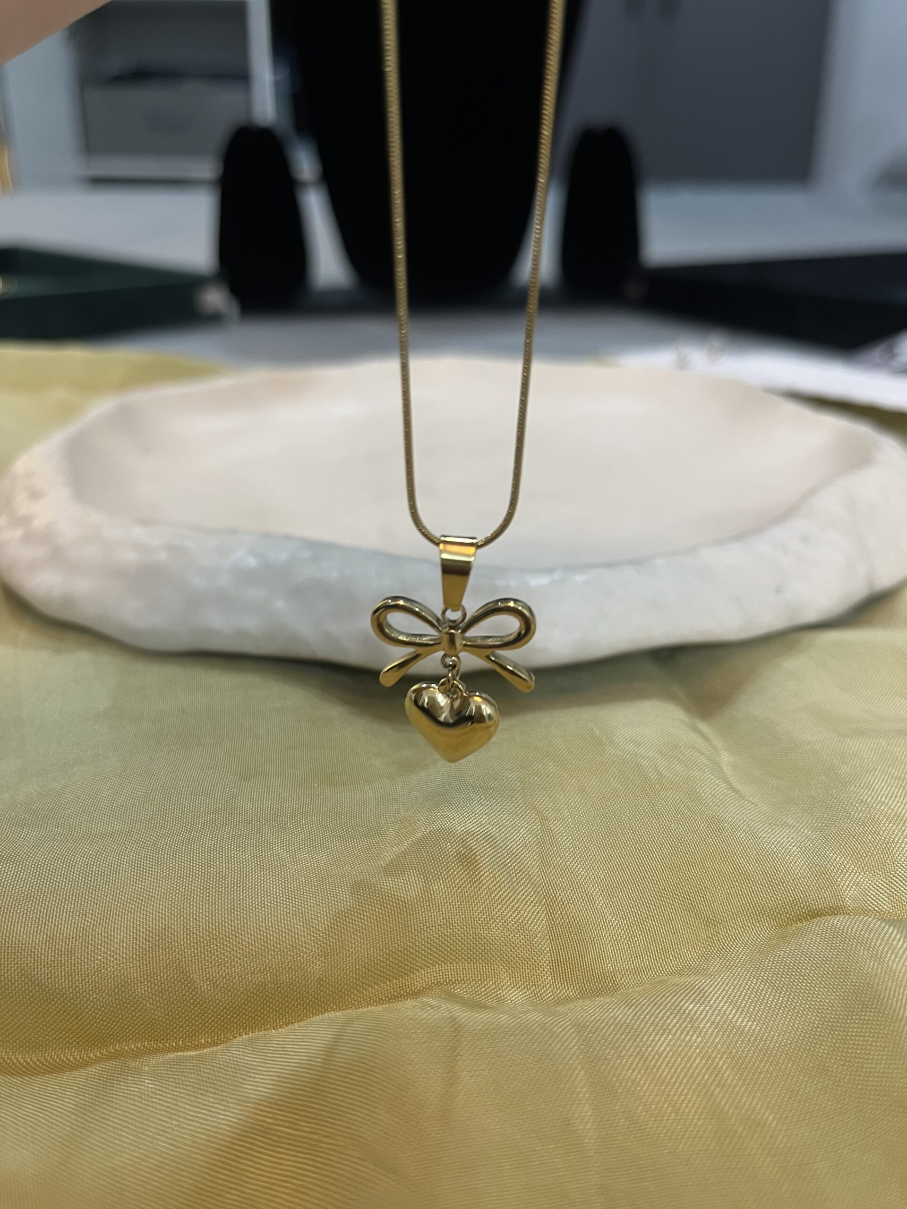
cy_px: 604
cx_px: 454
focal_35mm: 26
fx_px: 908
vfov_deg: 67.3
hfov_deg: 53.1
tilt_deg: -25.4
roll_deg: -0.3
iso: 100
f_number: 1.6
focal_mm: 5.1
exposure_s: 1/50
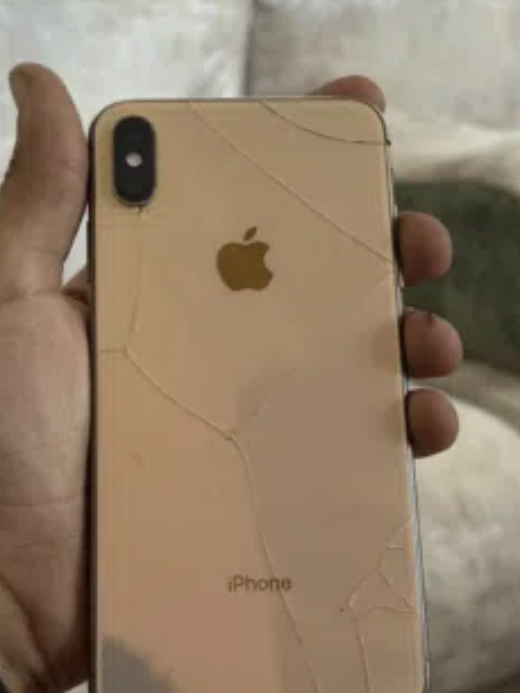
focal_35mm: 63
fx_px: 1261
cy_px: 359
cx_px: 291
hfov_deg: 23.3
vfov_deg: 30.7
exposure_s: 1/40
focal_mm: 6.76
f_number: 1.78
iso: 400
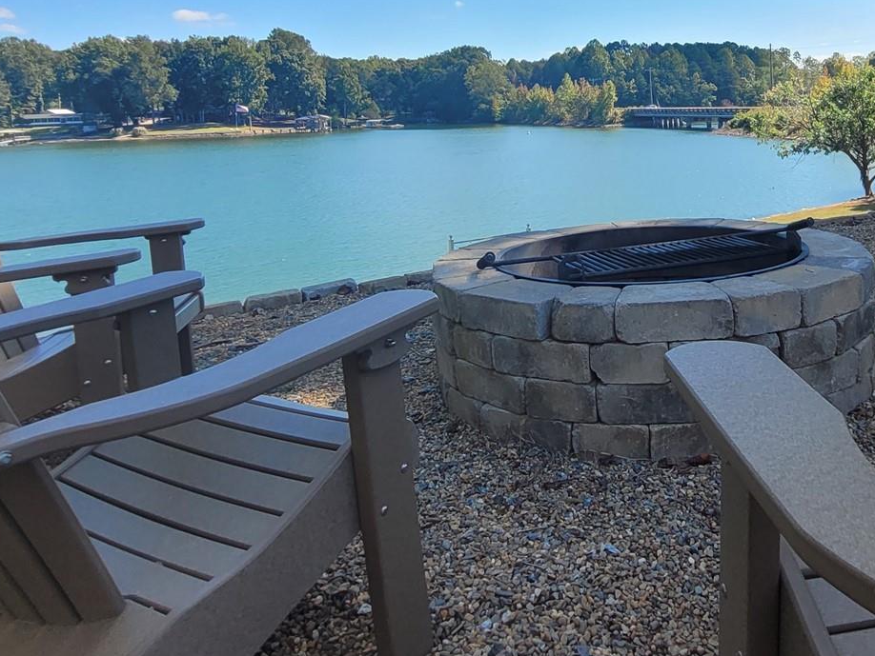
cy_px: 149
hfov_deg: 60.0
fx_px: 733
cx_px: 595
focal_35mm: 29
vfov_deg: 46.2
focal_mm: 1.74
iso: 40
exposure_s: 1/677
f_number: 2.2
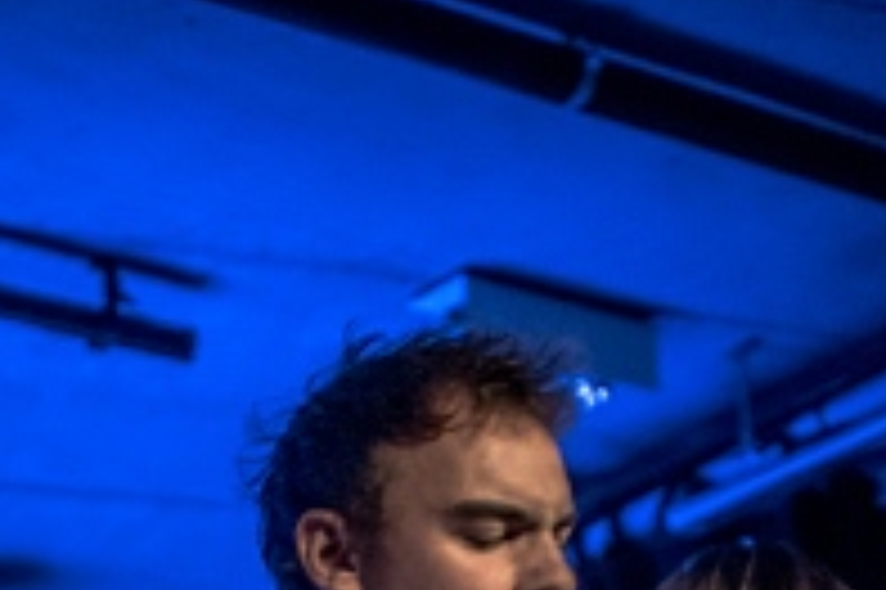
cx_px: 569
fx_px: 3148
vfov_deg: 9.9
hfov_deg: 16.0
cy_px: 1185
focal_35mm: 128
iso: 3200
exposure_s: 1/100
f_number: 1.4
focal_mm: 35
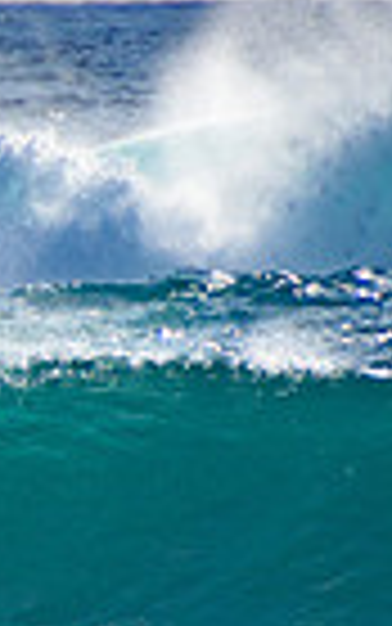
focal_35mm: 2556
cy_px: 538
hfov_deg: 0.5
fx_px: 43645
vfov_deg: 0.8
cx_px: -604
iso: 250
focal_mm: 400
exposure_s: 1/2000
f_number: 5.6
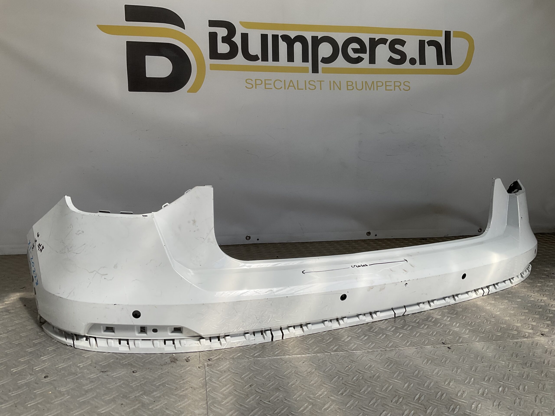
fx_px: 465
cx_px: 278
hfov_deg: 61.7
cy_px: 208
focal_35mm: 29
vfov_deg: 48.2
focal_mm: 3
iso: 16
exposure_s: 1/1121
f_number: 1.8
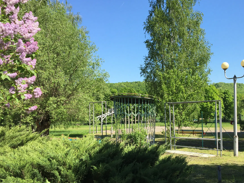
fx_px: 282
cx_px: 151
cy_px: 106
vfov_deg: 35.9
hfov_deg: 46.4
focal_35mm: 40
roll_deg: +3.5
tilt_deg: +0.3
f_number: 2.2
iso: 25
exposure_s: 1/1040
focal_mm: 4.15
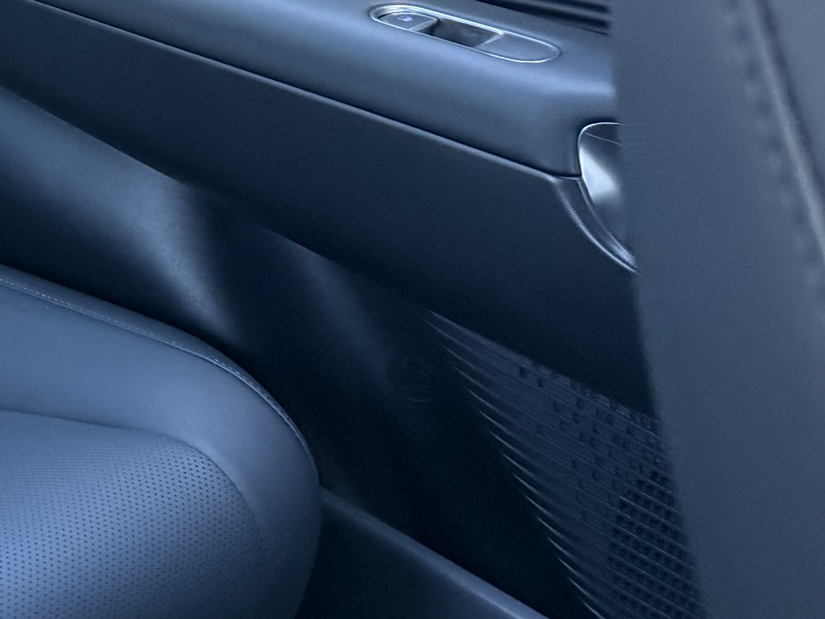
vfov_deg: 17.2
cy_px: -125
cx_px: -370
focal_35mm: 82
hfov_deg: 20.7
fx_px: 1954
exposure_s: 1/60
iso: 400
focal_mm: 6.76
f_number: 1.78
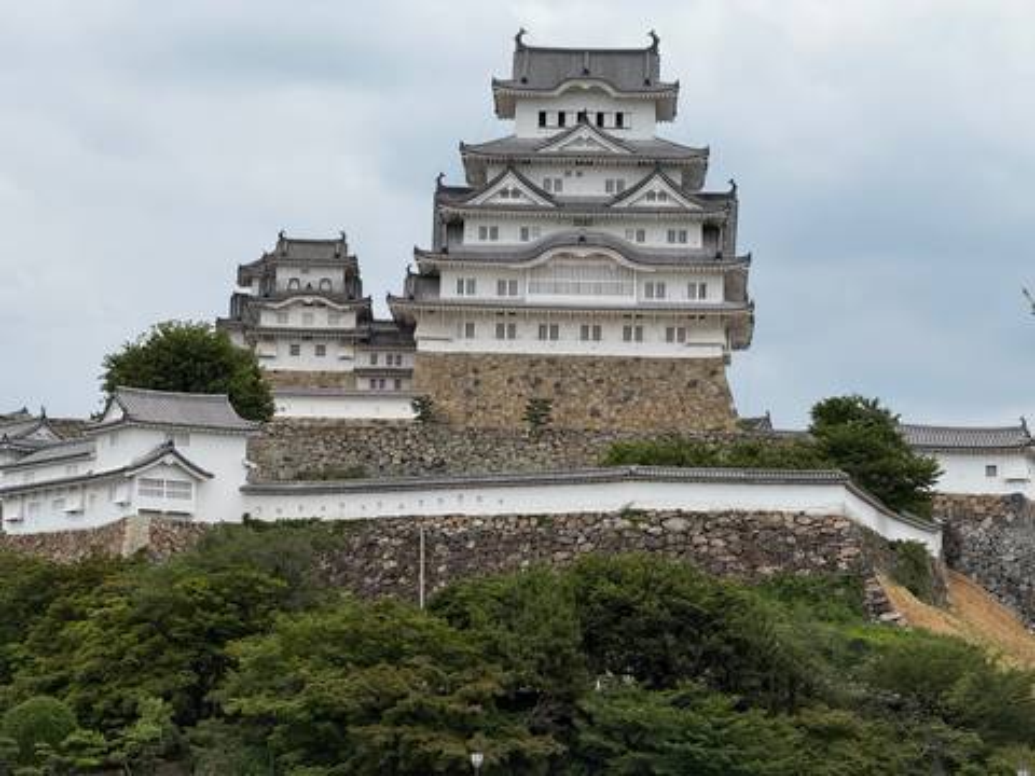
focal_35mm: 120
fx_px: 3588
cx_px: 518
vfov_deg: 12.3
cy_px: 388
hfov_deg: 16.4
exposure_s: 1/2283
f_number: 2.8
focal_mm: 15.66
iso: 64
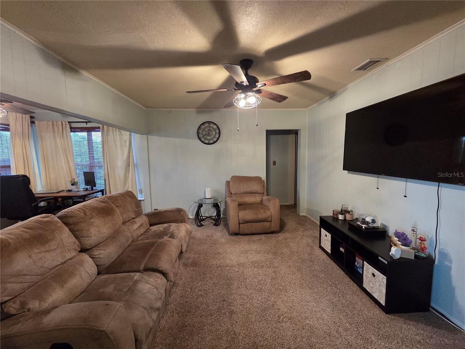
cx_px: 232
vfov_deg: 89.9
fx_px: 175
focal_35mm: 13
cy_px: 174
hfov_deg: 106.2
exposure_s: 1/60
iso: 1000
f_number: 2.2
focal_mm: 2.2
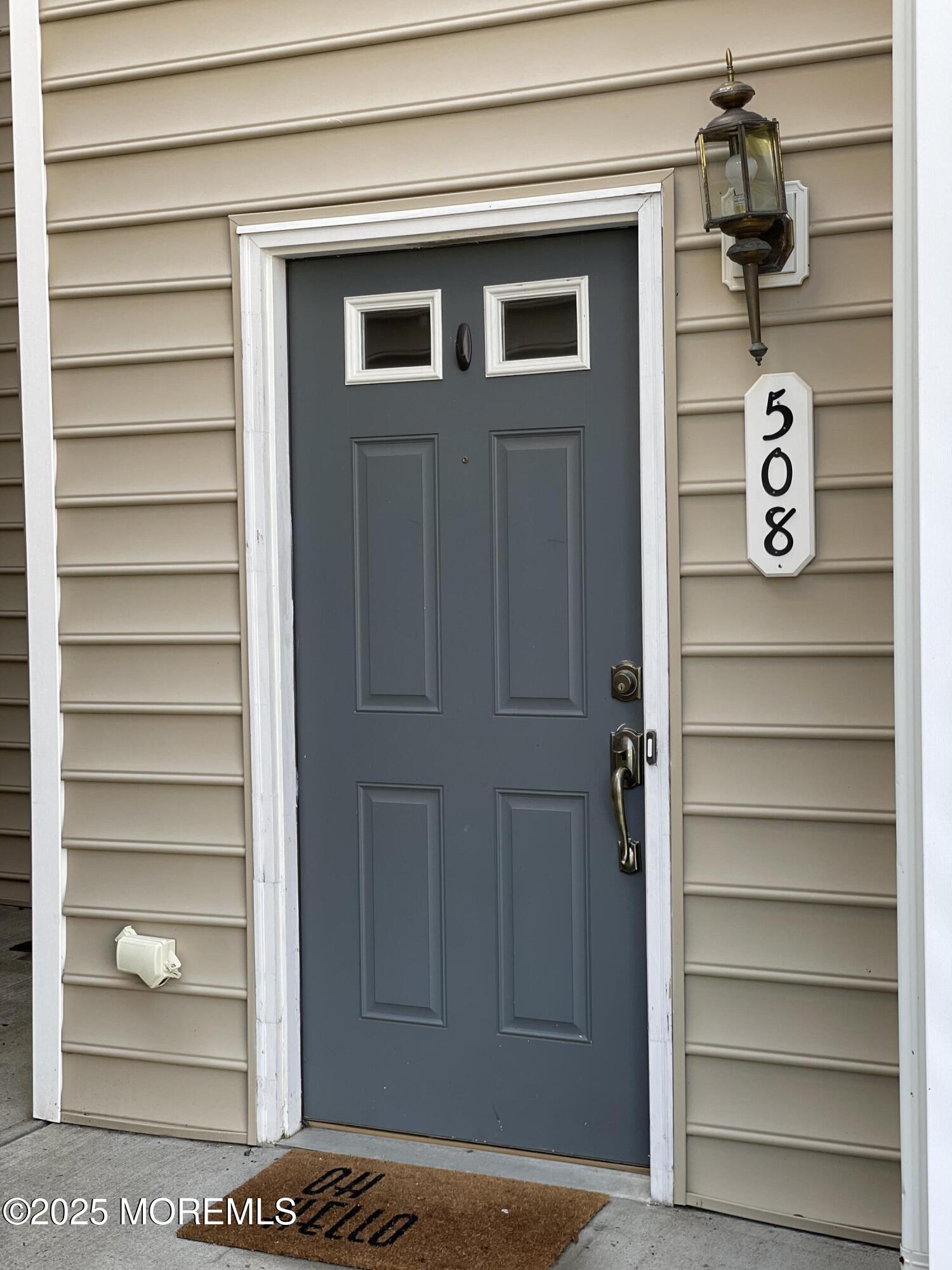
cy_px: 635
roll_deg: +1.0
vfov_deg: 36.8
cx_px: 476
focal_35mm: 52
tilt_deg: -0.9
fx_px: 1907
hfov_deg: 28.0
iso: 32
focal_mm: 6
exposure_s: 1/122
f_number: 2
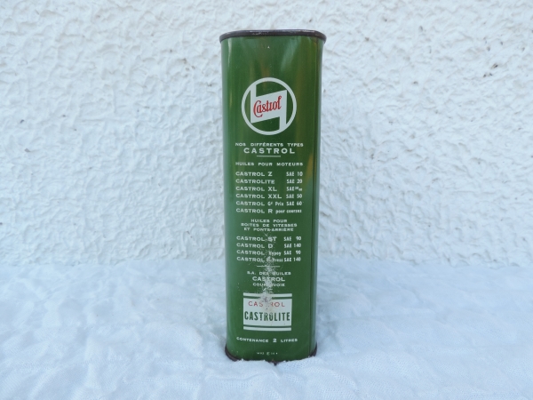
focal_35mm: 24
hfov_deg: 71.6
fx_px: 370
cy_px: 200
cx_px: 266
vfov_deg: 56.8
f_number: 3.3
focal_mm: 4.3
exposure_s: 1/125
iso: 80
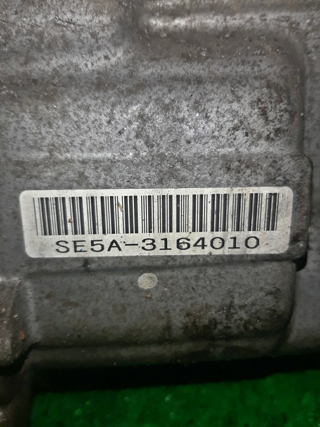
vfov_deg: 67.3
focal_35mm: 26
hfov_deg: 53.1
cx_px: 160
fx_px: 320
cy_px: 214
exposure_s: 1/100
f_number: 1.7
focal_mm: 3.93
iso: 44
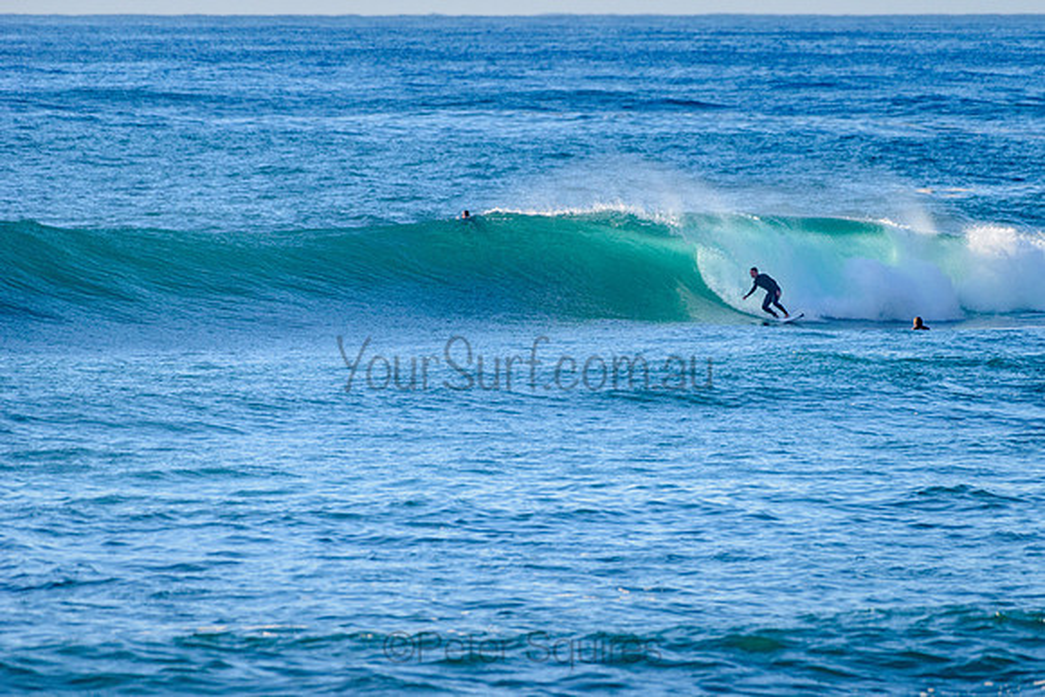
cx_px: 641
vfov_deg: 2.2
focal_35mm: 613
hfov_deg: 3.4
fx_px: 17804
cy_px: 297
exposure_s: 1/2000
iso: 320
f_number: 5.6
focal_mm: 500
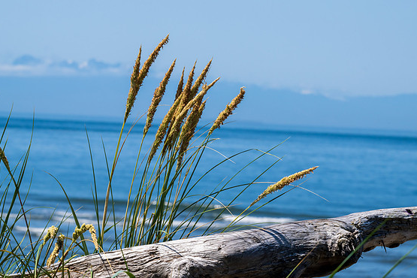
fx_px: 2421
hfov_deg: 9.8
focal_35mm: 209
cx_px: 201
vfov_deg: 6.6
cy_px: 139
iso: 560
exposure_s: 1/640
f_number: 16
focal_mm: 200
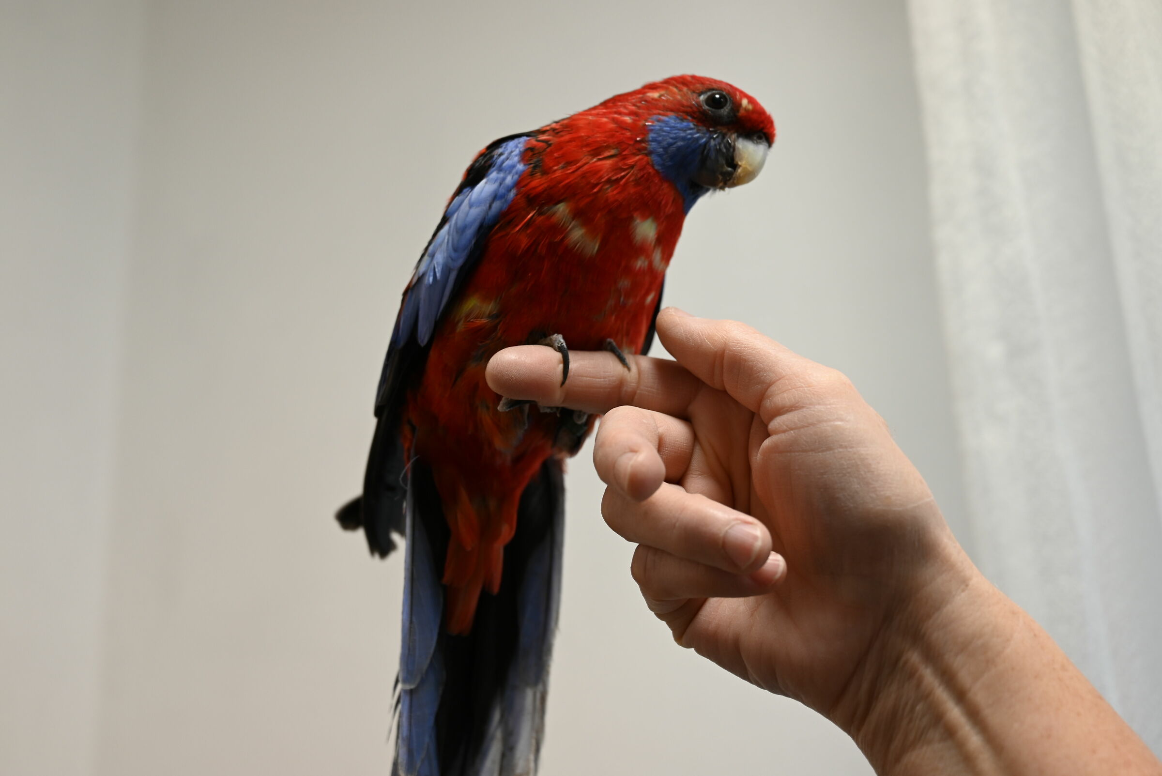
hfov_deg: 41.9
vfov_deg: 28.7
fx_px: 1518
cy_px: 388
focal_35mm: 47
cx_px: 581
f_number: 4.5
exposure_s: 1/13
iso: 250
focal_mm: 47
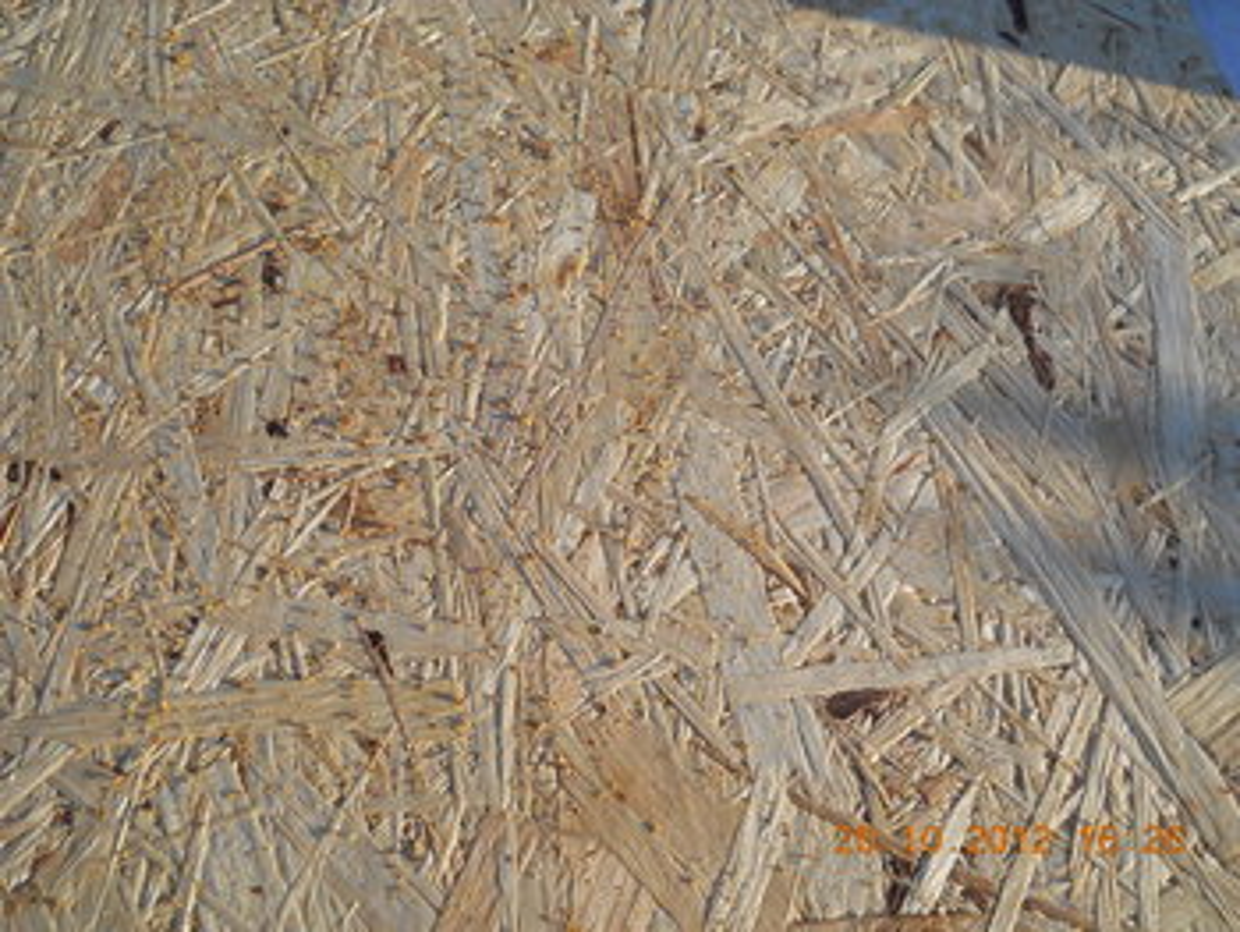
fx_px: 1470
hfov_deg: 45.7
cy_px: 466
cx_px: 620
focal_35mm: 41
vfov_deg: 35.2
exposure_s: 1/200
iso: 80
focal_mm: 6.72
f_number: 5.5
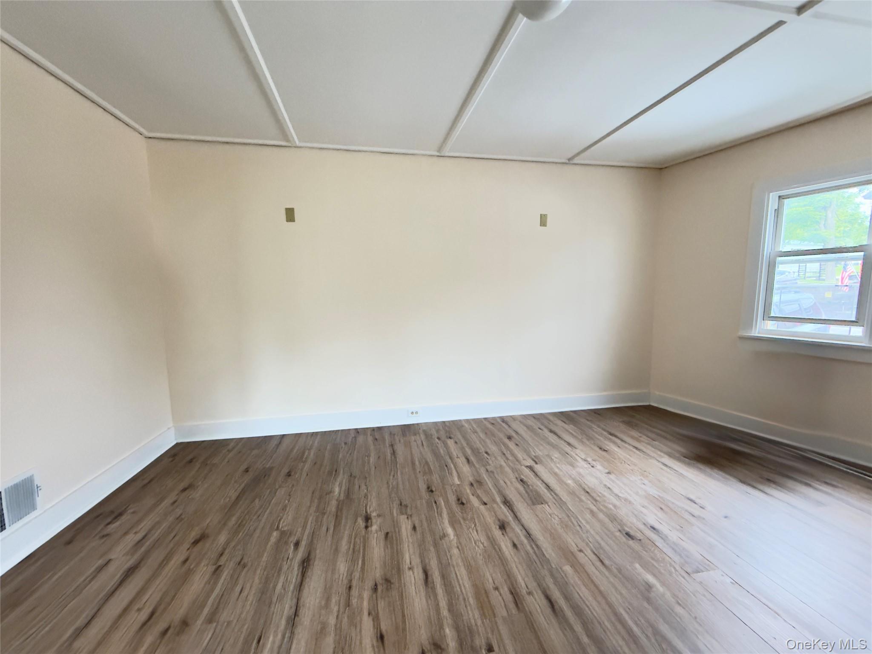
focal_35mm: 14
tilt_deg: -4.7
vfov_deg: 85.7
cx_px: 436
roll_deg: +0.6
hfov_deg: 102.1
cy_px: 327
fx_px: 353
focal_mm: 2.22
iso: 640
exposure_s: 1/60
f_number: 2.2
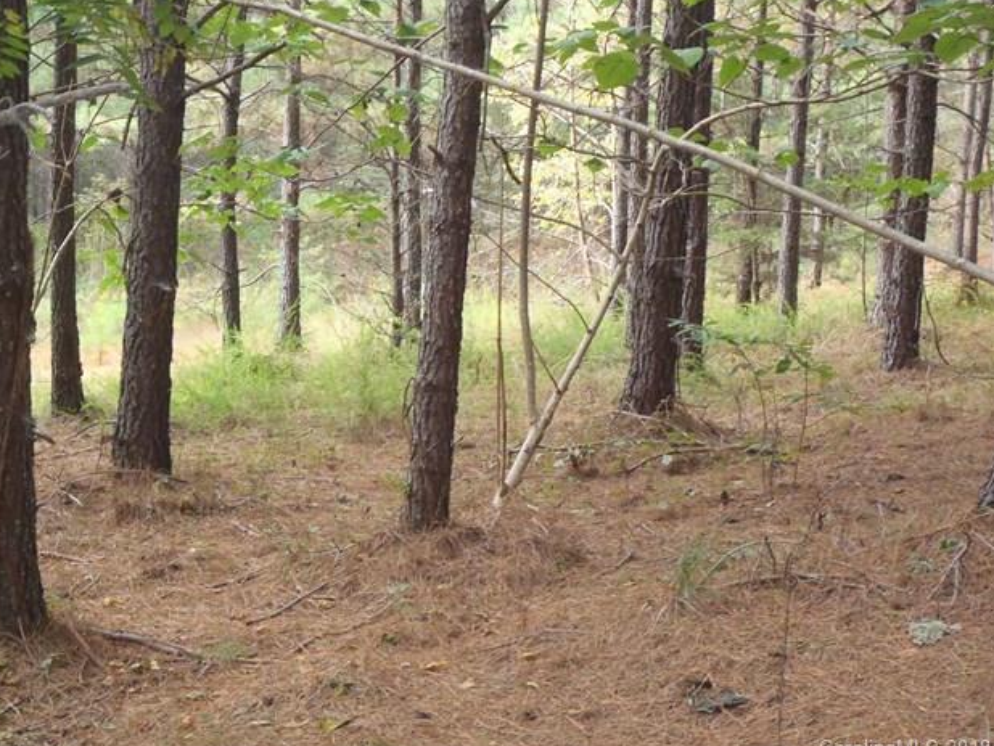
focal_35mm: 59
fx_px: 1695
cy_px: 378
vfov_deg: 24.8
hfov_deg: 32.7
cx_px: 489
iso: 640
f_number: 4.5
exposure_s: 1/50
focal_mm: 10.34
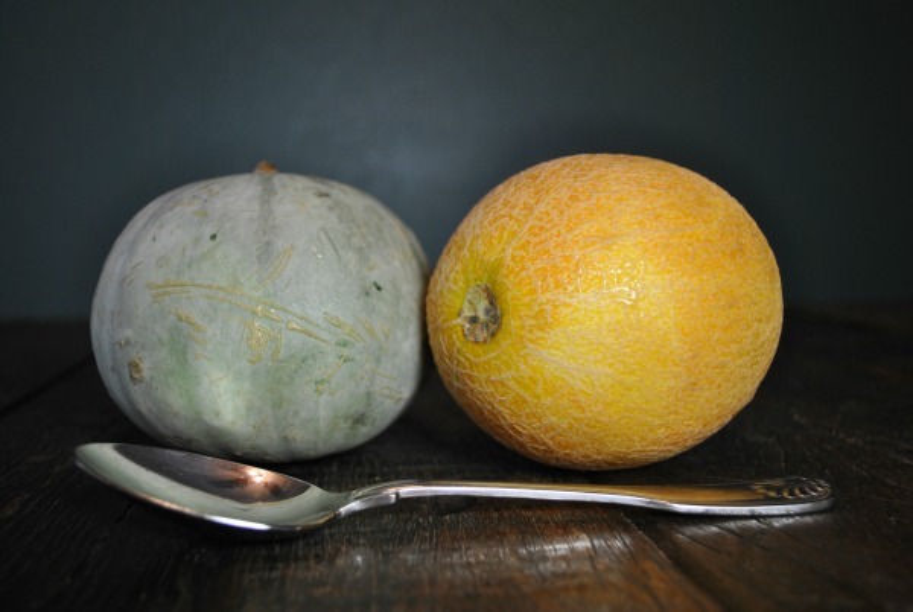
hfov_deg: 53.1
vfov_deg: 37.0
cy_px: 306
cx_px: 456
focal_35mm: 36
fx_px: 914
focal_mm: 24
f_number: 4
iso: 250
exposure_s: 1/60
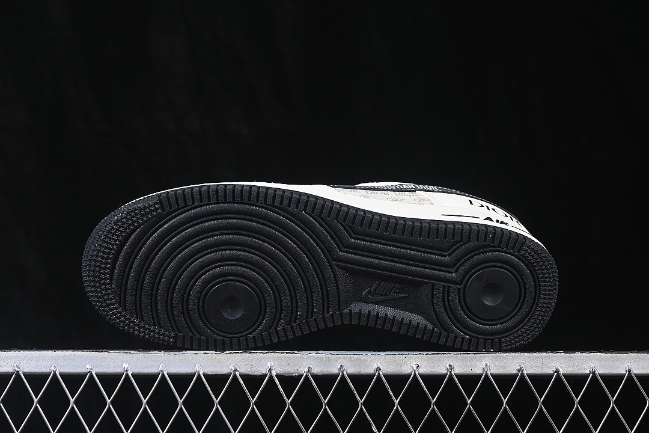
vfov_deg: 18.2
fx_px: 1352
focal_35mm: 75
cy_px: 216
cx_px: 324
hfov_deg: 27.0
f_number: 6.3
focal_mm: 50
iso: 160
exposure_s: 1/60
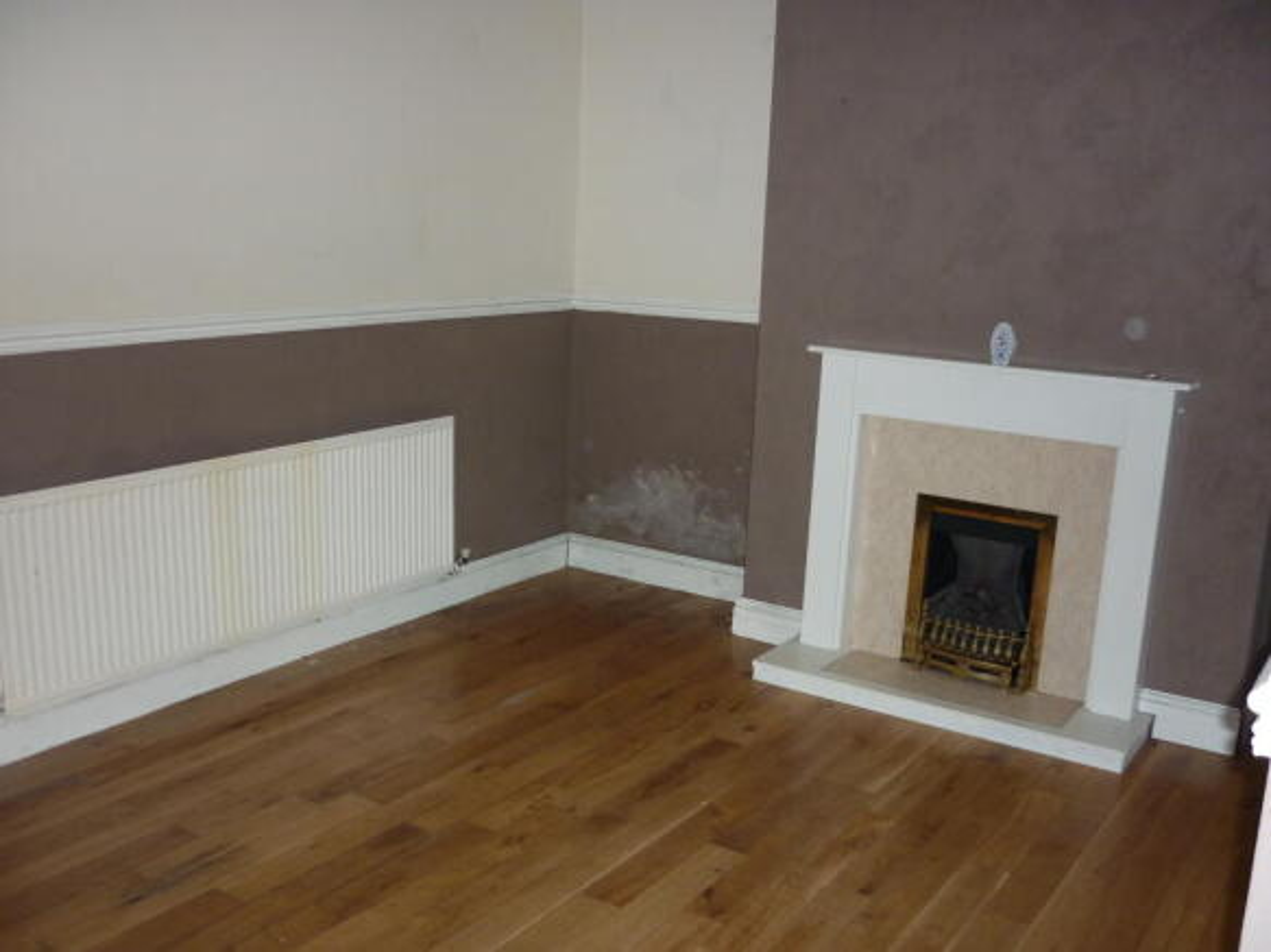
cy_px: 476
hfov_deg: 55.4
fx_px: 1211
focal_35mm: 33
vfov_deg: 42.9
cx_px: 636
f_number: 2.8
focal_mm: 5.5
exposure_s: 1/60
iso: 200
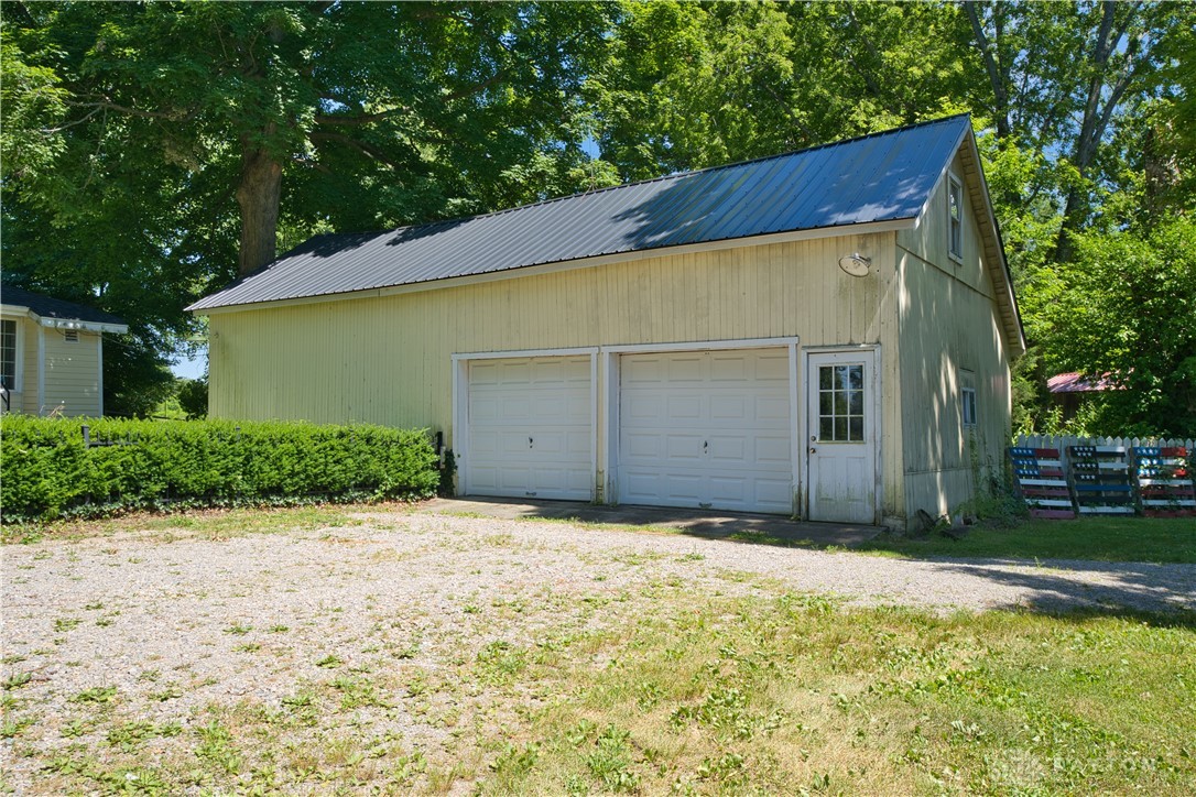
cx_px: 598
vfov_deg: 43.6
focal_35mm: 30
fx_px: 997
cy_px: 398
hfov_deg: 61.9
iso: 100
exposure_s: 1/60
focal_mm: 30
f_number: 10
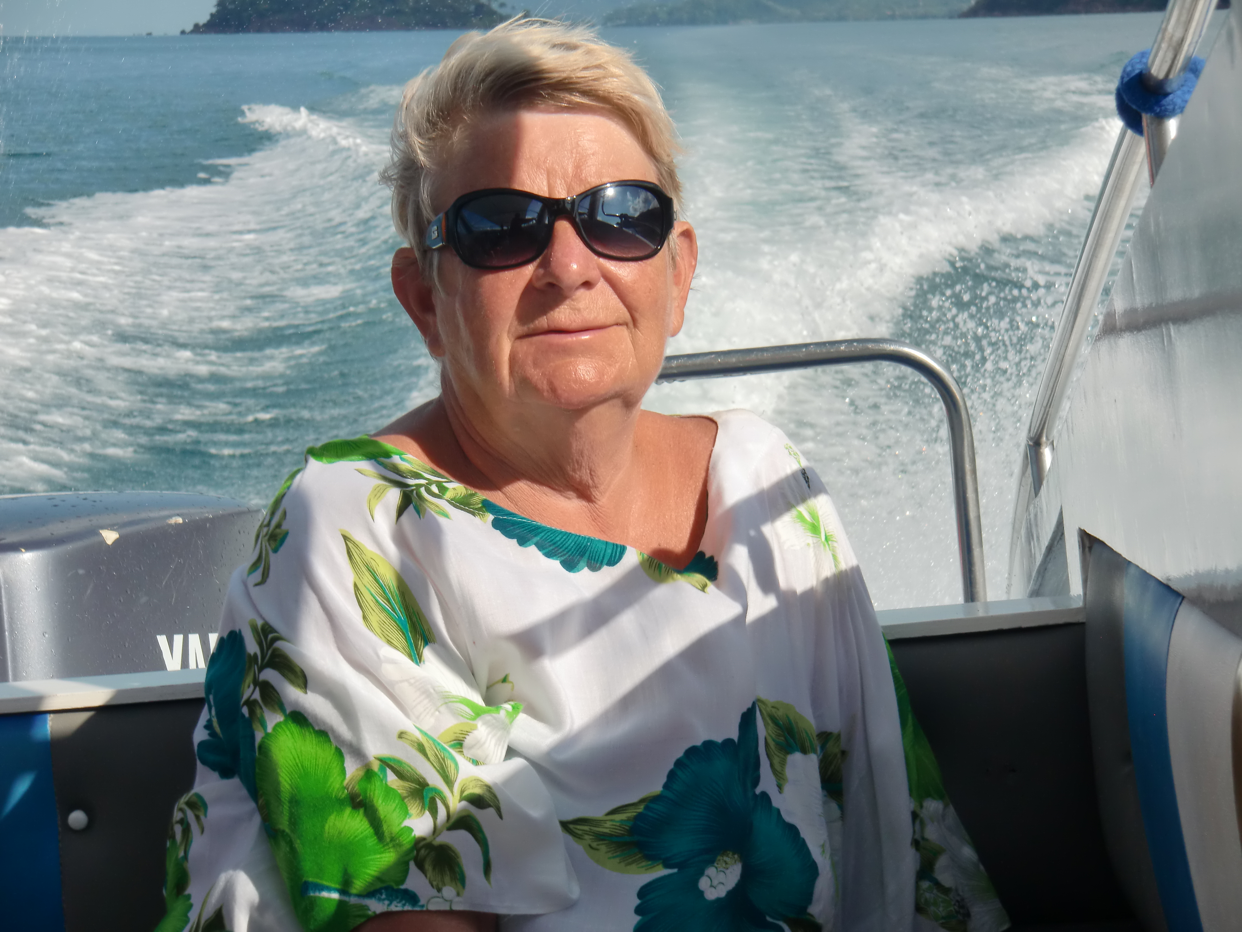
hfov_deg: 22.0
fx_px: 3193
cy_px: 466
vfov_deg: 16.6
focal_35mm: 89
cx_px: 621
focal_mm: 16
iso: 64
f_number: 4.8
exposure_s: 1/800
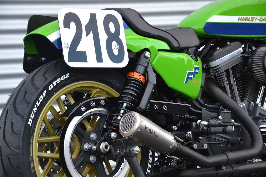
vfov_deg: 12.2
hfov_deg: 18.2
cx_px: 133
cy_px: 88
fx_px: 831
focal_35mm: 112
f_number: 5.6
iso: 360
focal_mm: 75
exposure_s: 1/125
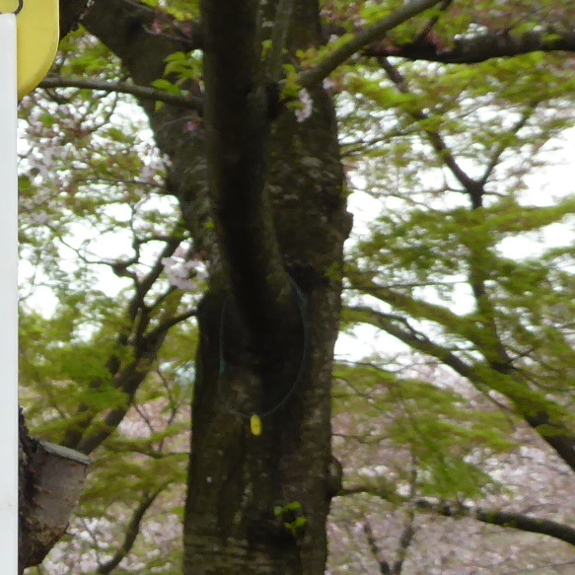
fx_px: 1823
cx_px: -176
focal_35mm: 97
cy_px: 496
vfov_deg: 17.7
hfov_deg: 16.9
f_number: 3.3
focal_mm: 4.3
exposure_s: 1/200
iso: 100
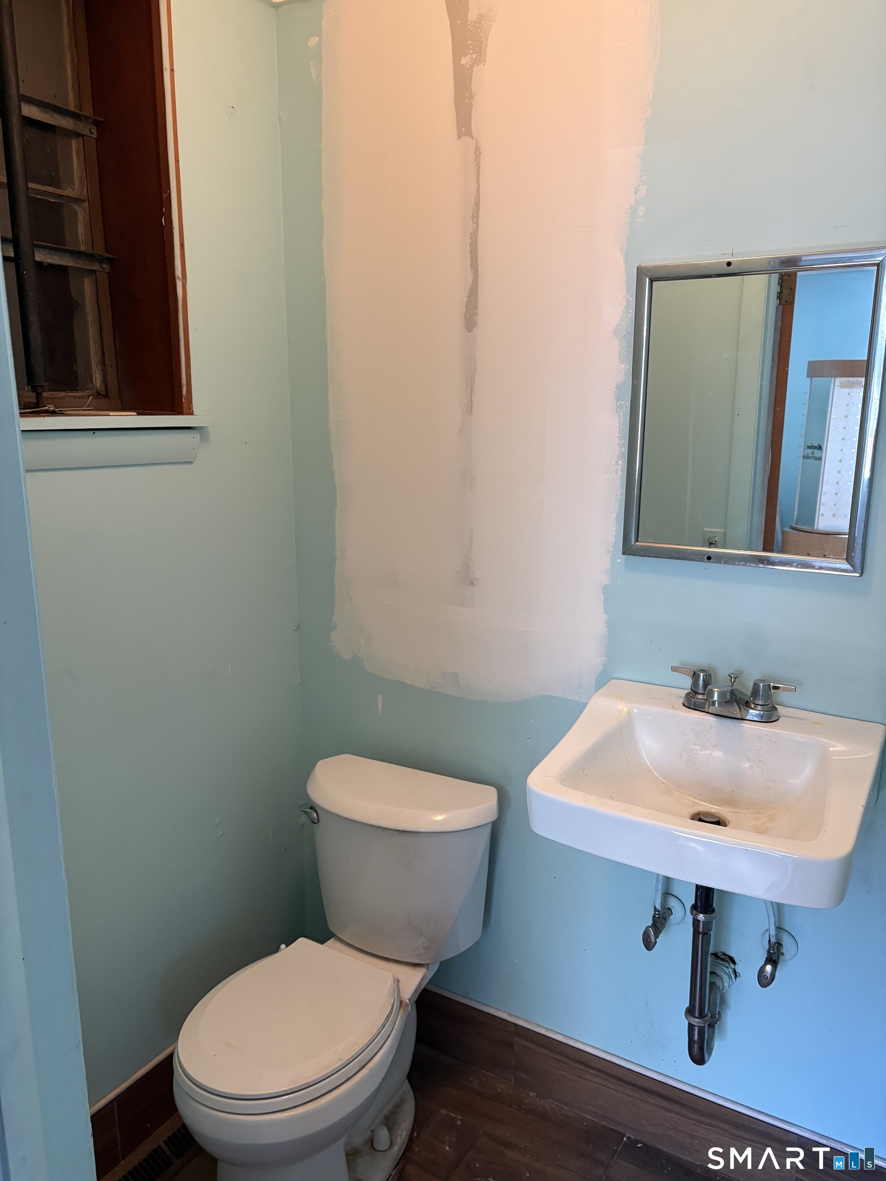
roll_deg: -1.4
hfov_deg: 53.1
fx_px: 887
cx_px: 443
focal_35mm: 26
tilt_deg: -11.9
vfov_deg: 67.3
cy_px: 590
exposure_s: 1/60
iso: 250
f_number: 1.6
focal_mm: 5.96
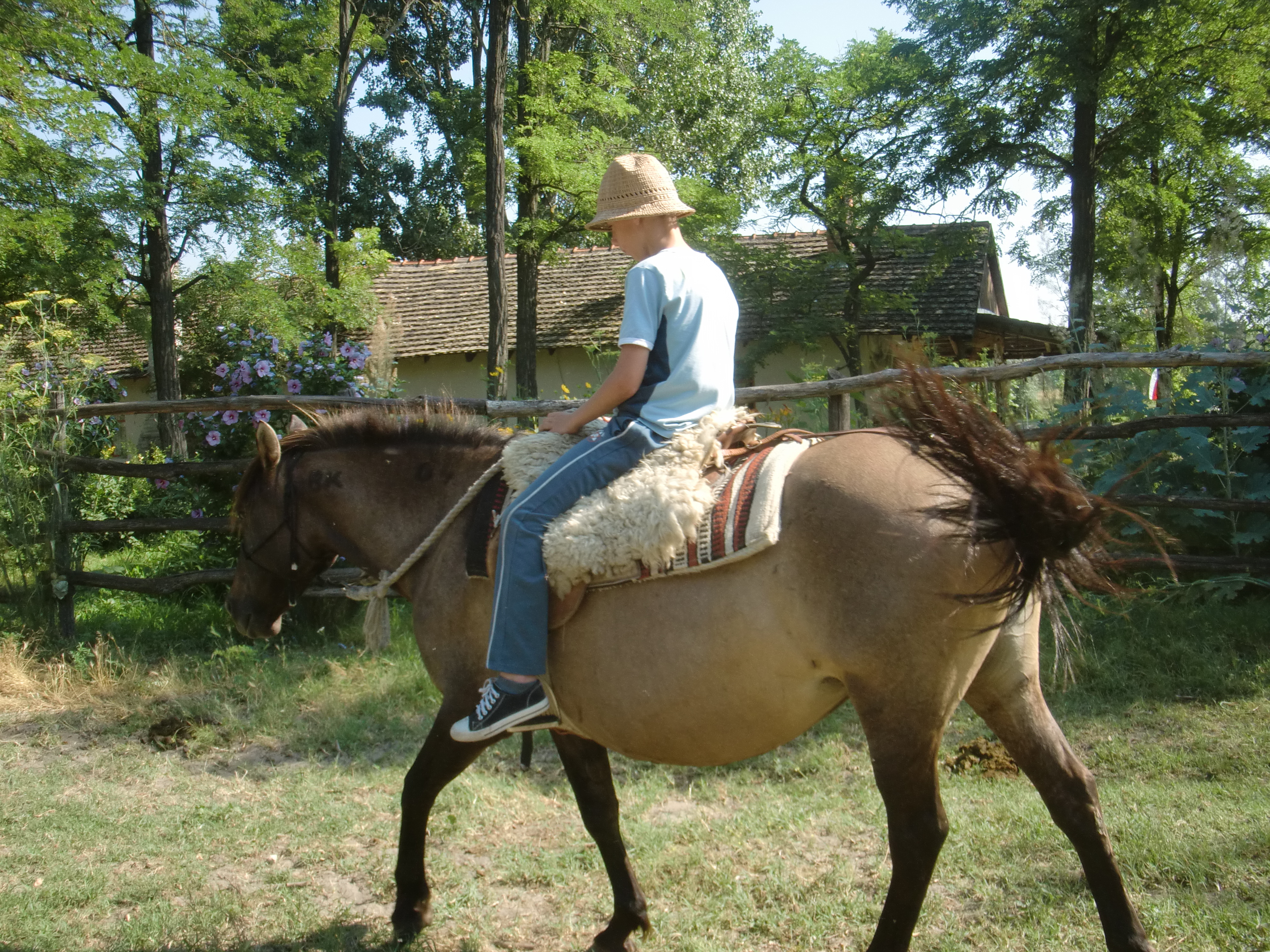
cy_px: 476
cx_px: 635
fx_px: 1394
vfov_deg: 37.7
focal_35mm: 38
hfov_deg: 49.0
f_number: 3.9
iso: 64
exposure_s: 1/250
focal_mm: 6.66
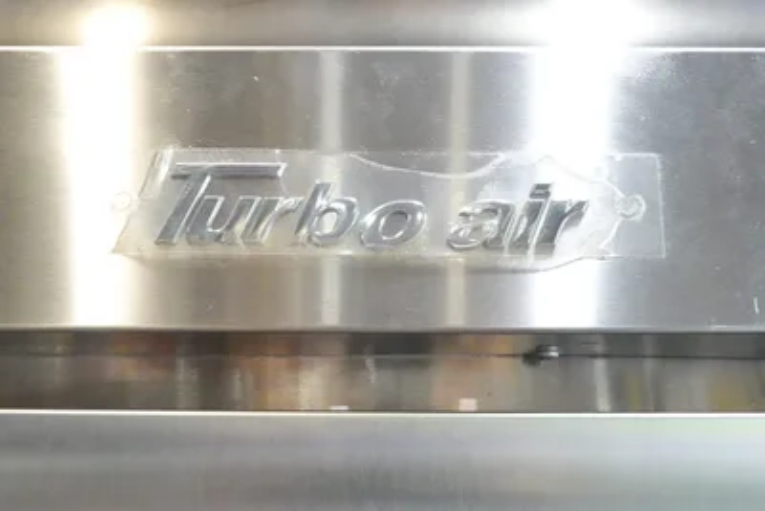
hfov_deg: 54.4
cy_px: 256
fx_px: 744
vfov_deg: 37.9
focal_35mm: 35
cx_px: 382
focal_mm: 13.03
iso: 6400
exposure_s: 1/25
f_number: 9
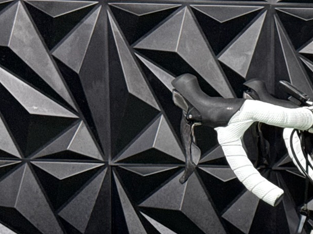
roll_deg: -1.6
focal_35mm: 161
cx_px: 522
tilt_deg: -7.7
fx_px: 1455
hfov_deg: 11.6
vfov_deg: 9.1
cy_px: 260
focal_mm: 6.76
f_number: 1.78
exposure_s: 1/60
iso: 160
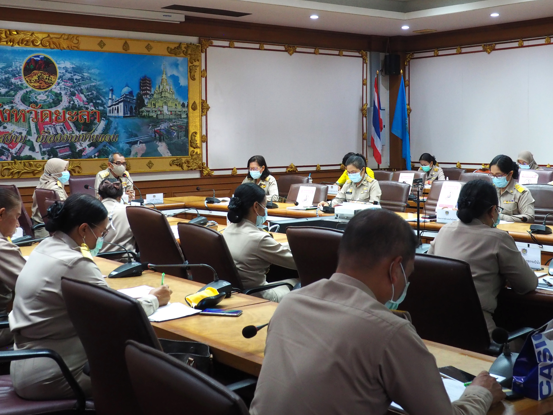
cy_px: 158
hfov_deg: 38.9
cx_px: 256
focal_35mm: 49
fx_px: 783
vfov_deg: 29.6
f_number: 4.2
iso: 1250
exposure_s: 1/60
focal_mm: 17
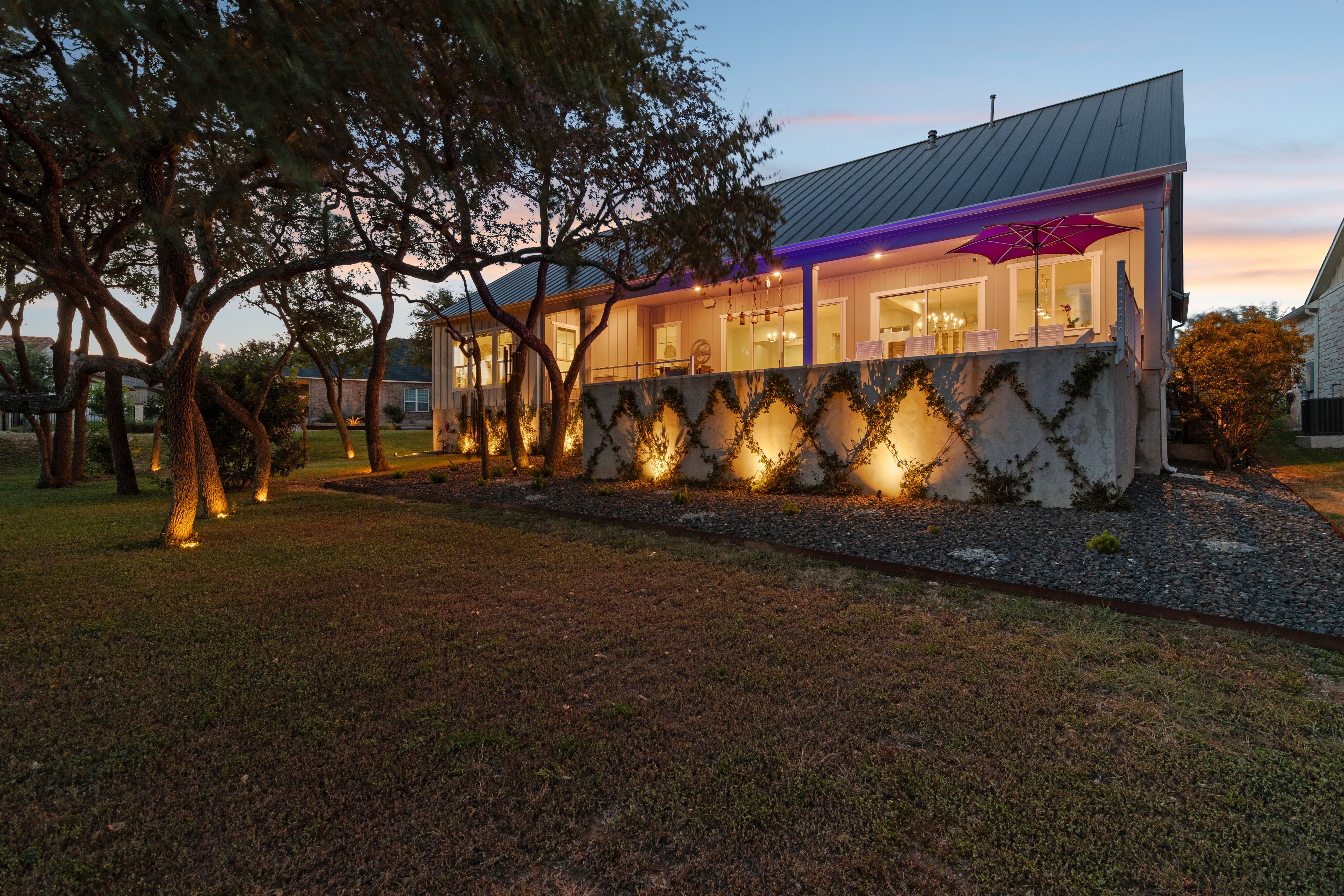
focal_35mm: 16
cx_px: 672
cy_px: 448
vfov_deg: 73.7
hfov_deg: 96.7
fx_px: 597
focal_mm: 11
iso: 100
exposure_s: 2
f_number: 8
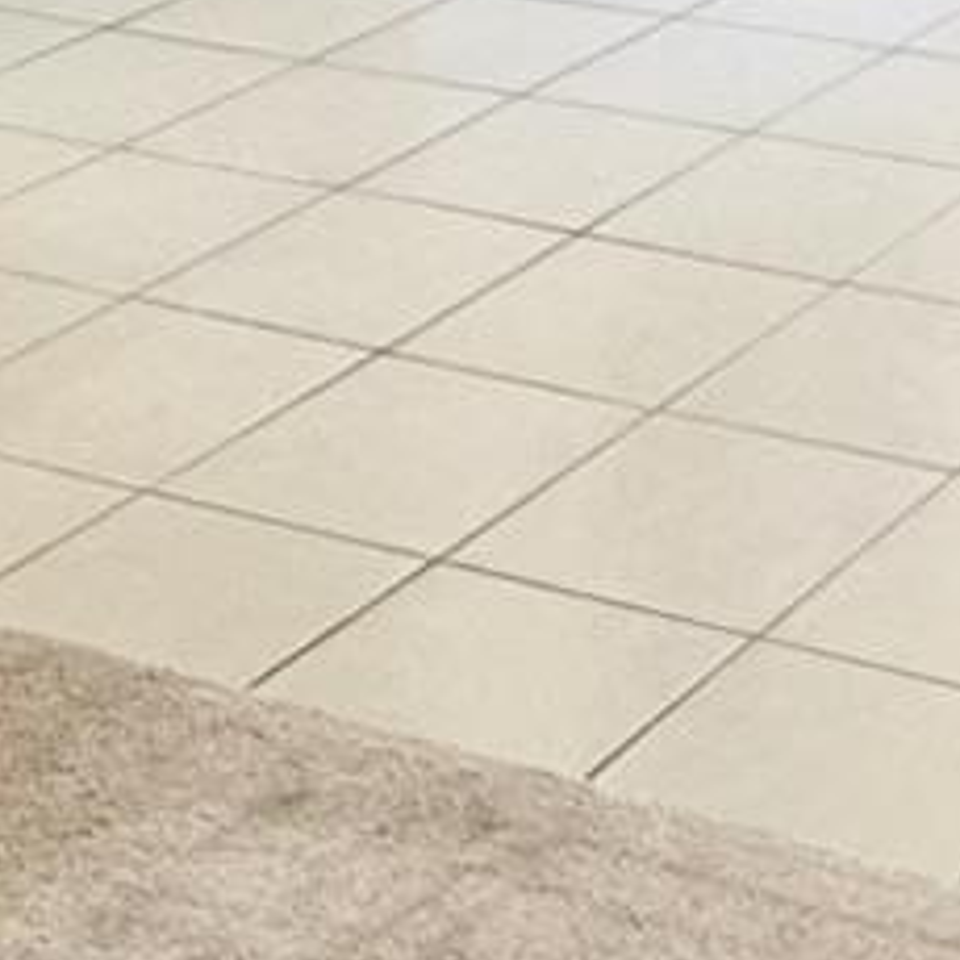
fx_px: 3451
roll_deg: +1.6
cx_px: 1194
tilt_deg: -2.5
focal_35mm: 110
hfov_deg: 15.2
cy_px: -931
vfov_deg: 13.6
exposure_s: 1/120
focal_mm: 2.22
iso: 200
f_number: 2.2
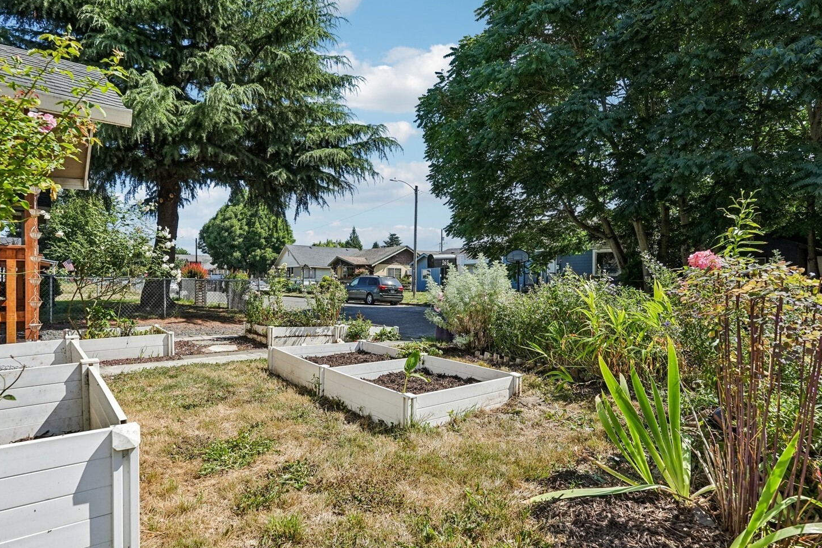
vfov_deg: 61.9
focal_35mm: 20
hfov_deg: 84.0
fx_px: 457
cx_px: 396
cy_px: 292
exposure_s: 1/640
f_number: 8
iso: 400
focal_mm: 17
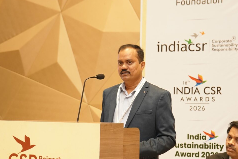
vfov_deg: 12.1
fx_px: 747
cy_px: 83
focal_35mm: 113
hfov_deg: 18.1
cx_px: 111
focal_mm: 70
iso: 1600
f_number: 4
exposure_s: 1/160
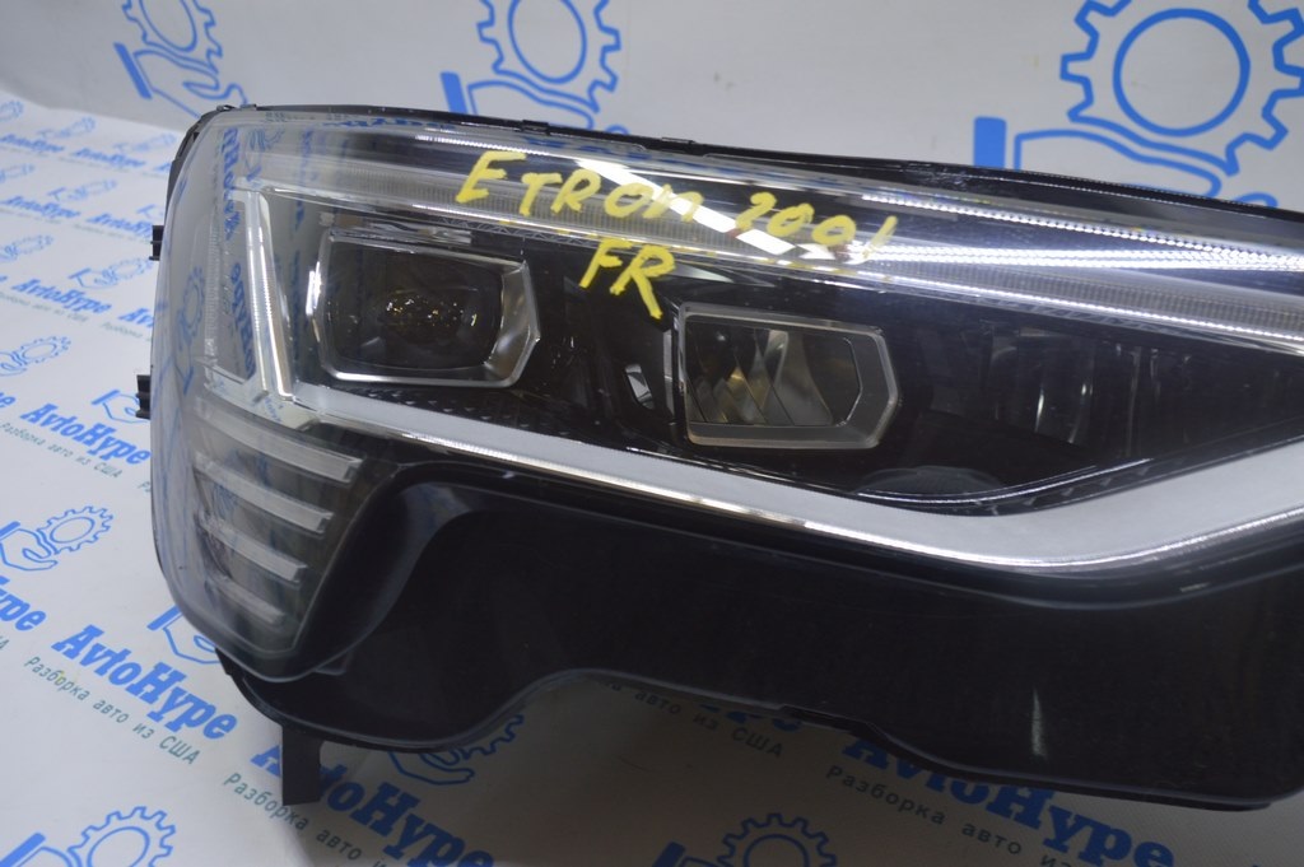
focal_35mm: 33
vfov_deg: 39.9
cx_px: 652
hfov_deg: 57.3
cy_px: 434
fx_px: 1194
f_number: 5.6
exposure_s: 1/25
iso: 400
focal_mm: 22
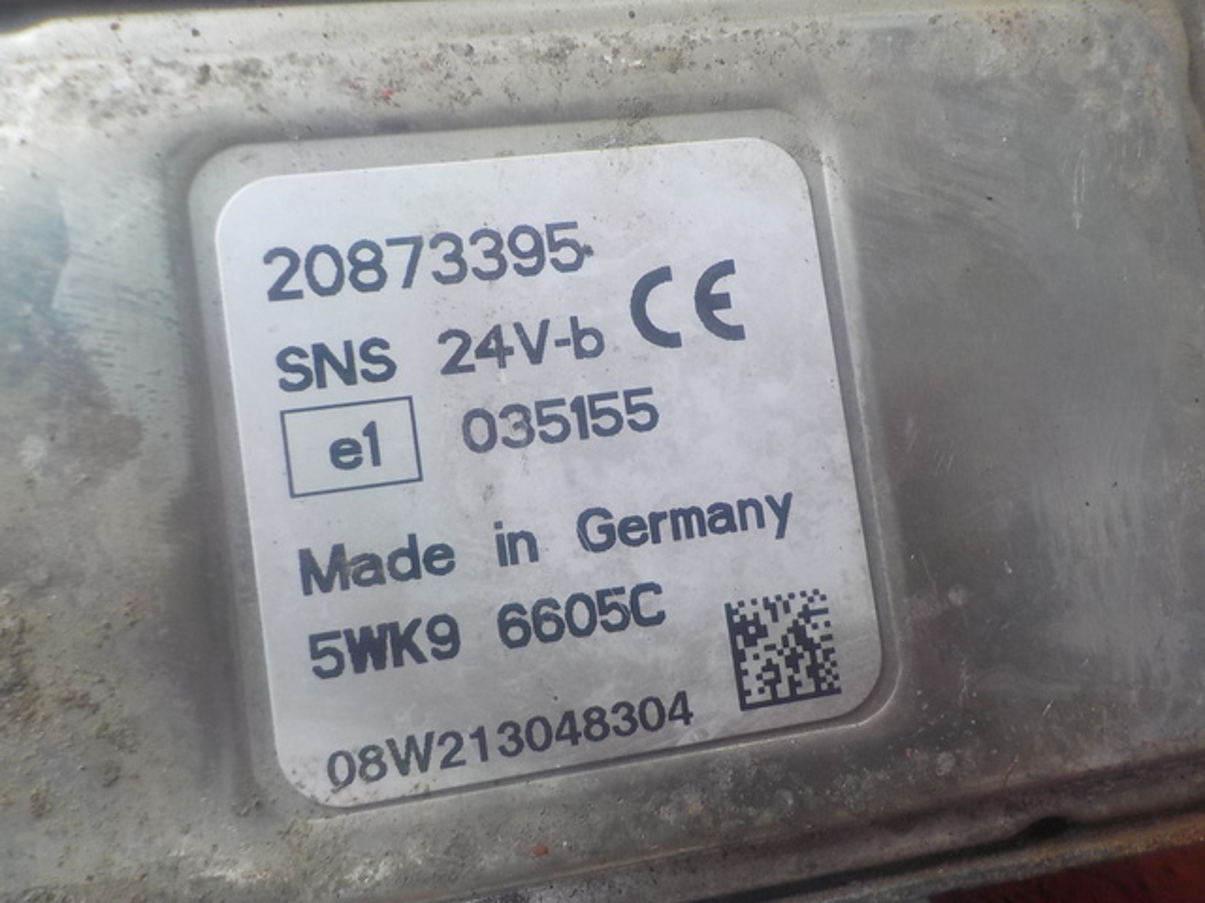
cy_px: 452
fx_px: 1044
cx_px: 602
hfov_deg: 60.0
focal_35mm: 30
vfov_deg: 46.8
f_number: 3.3
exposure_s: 1/200
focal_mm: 4.1
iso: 125
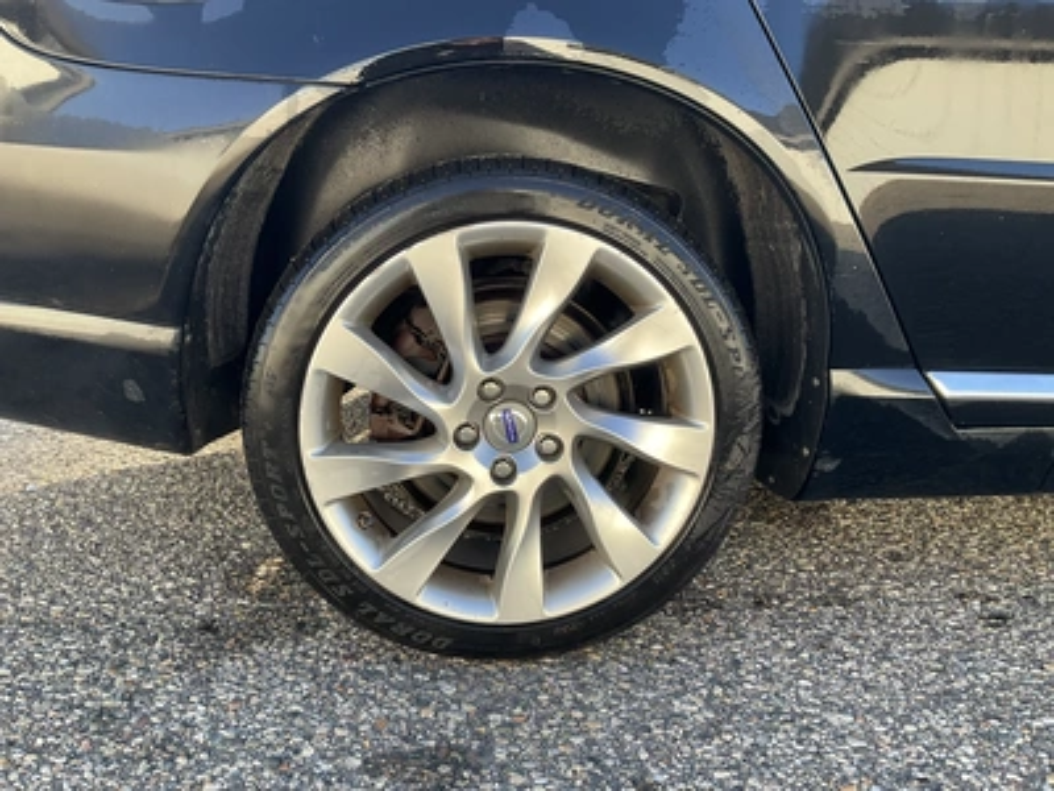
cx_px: 527
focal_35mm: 29
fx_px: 883
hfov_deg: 61.7
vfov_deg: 48.2
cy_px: 396
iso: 20
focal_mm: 3
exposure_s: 1/122
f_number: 1.8
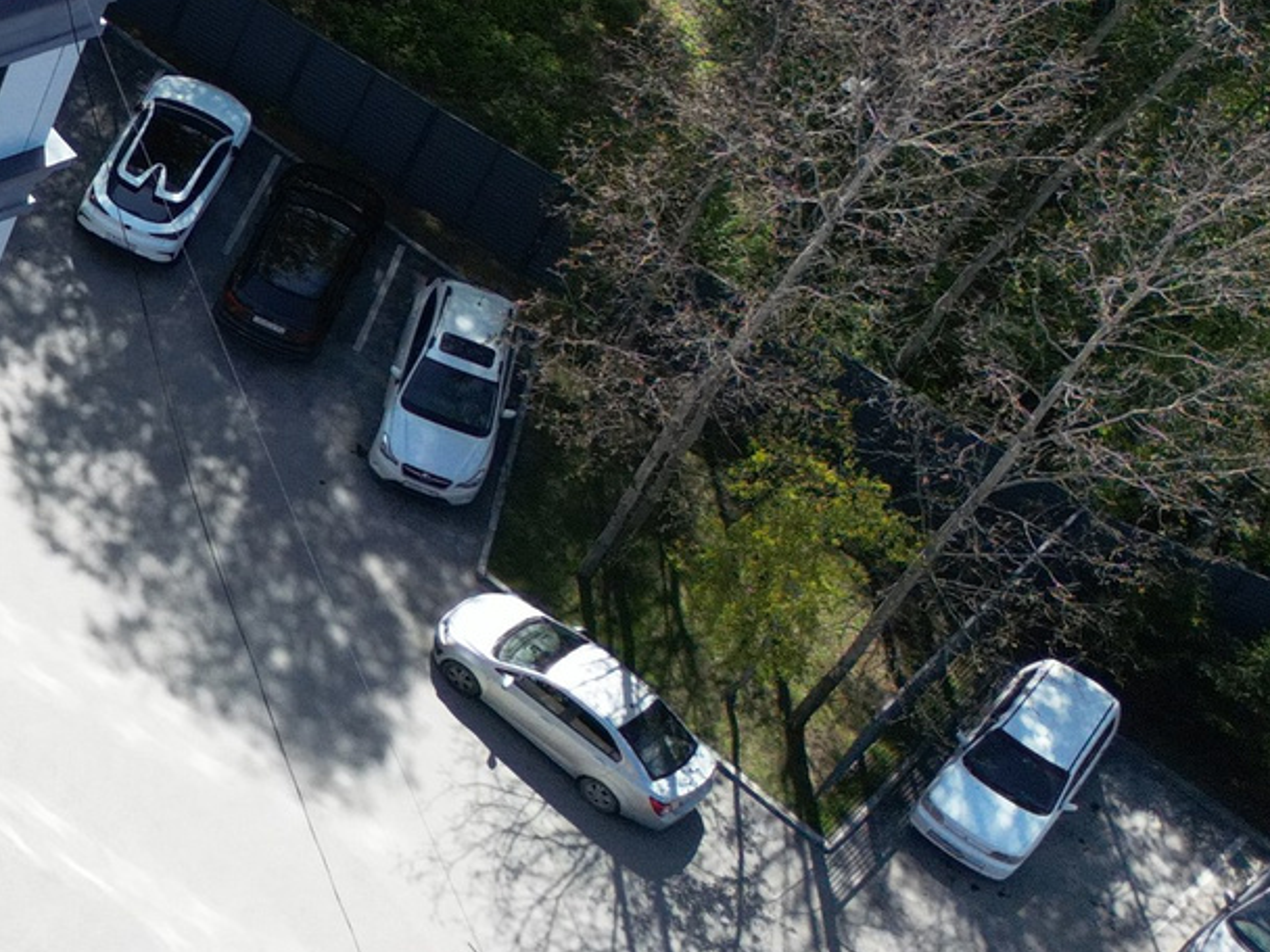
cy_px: -71
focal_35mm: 101
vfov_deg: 14.3
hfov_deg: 15.3
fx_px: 3706
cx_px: -1320
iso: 130
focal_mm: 6.72
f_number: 1.7
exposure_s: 1/1500
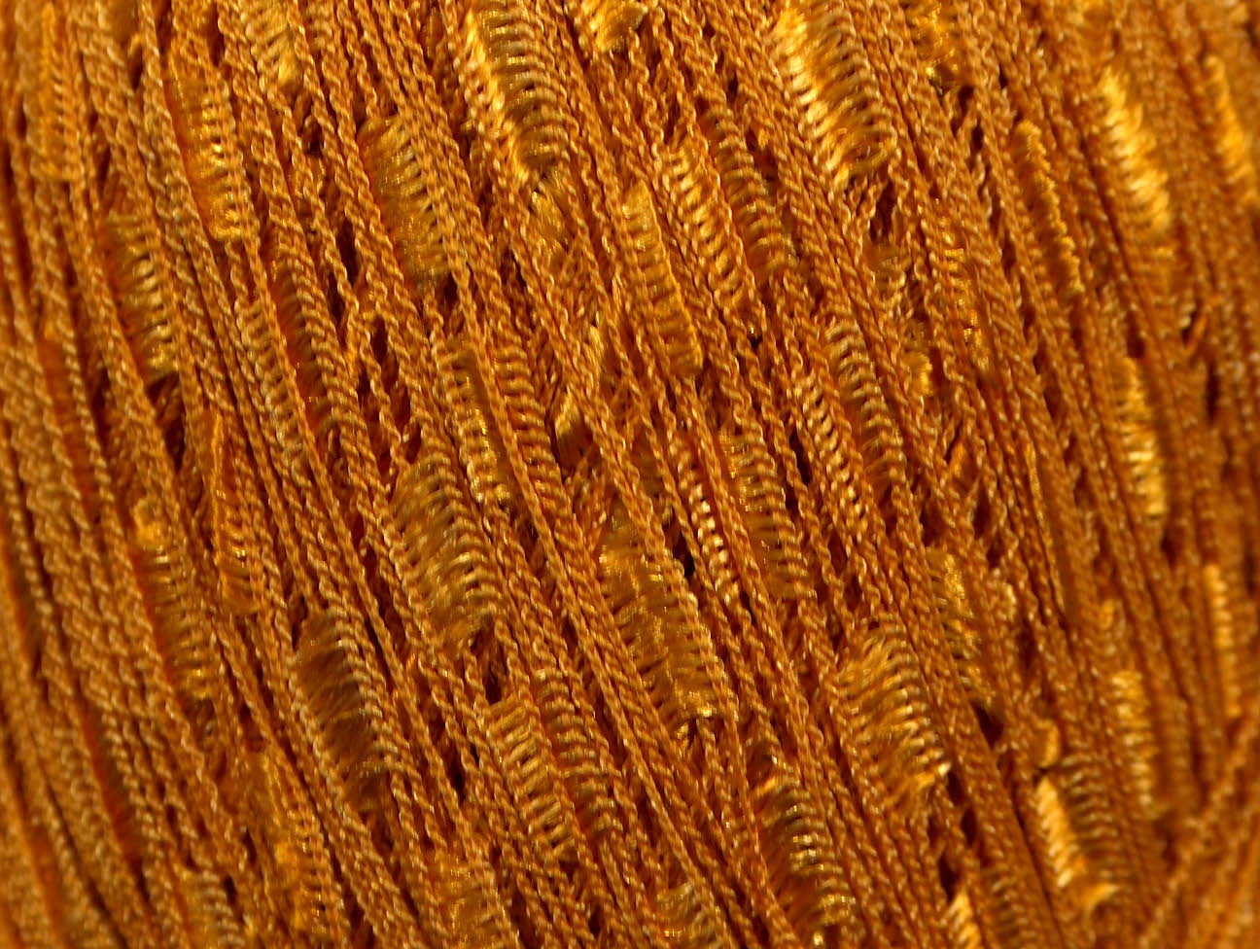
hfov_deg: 19.8
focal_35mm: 99
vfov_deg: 15.0
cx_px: 630
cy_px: 474
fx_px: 3609
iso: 100
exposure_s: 1/3.86
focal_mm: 20.29
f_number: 2.9
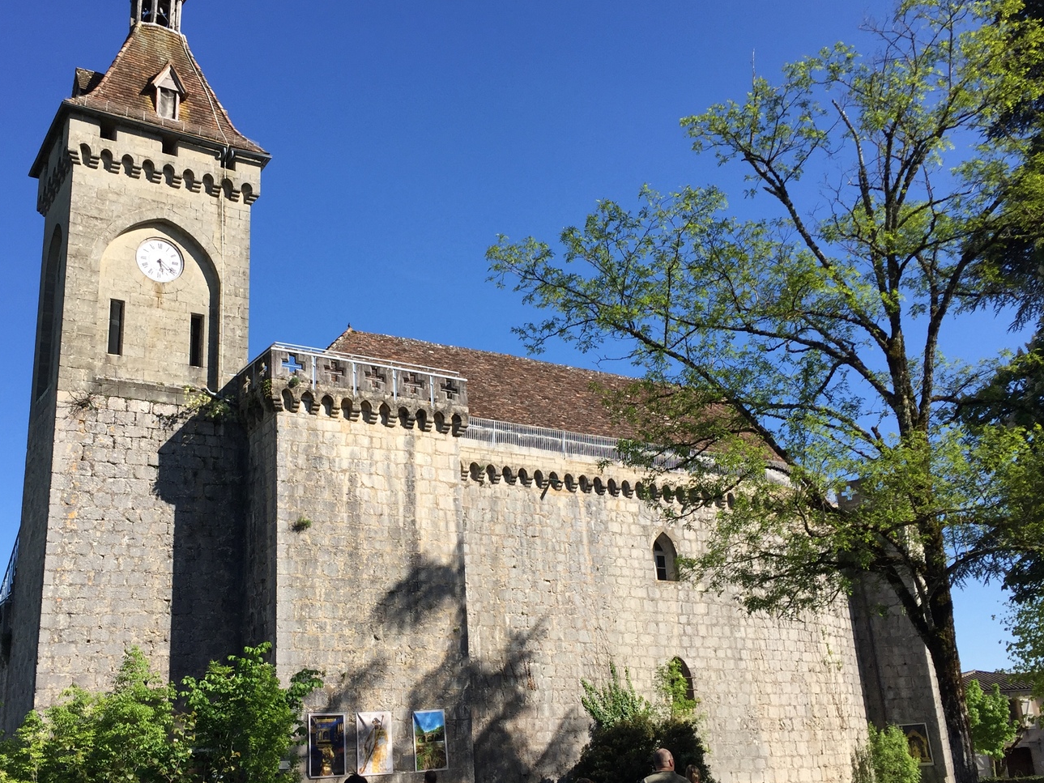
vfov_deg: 39.7
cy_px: 406
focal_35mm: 36
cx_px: 441
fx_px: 1086
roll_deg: +1.9
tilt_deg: +17.6
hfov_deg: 51.2
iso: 32
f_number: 2.2
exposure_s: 1/1412
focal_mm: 4.15
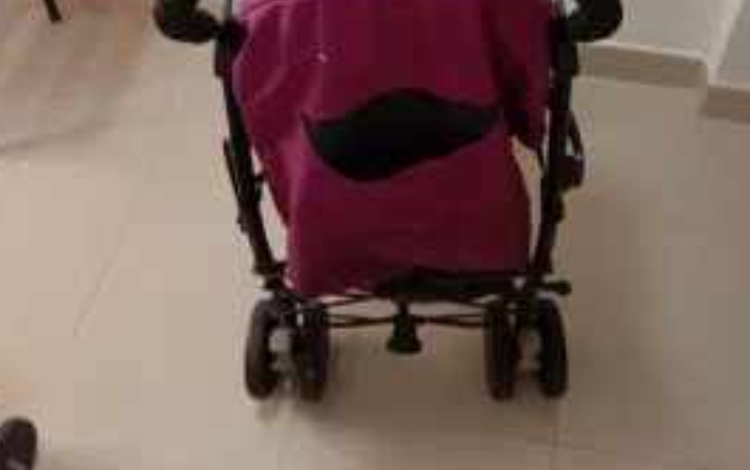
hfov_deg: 49.2
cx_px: 408
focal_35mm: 40
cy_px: -47
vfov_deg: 29.0
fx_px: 818
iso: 285
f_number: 1.8
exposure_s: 1/25
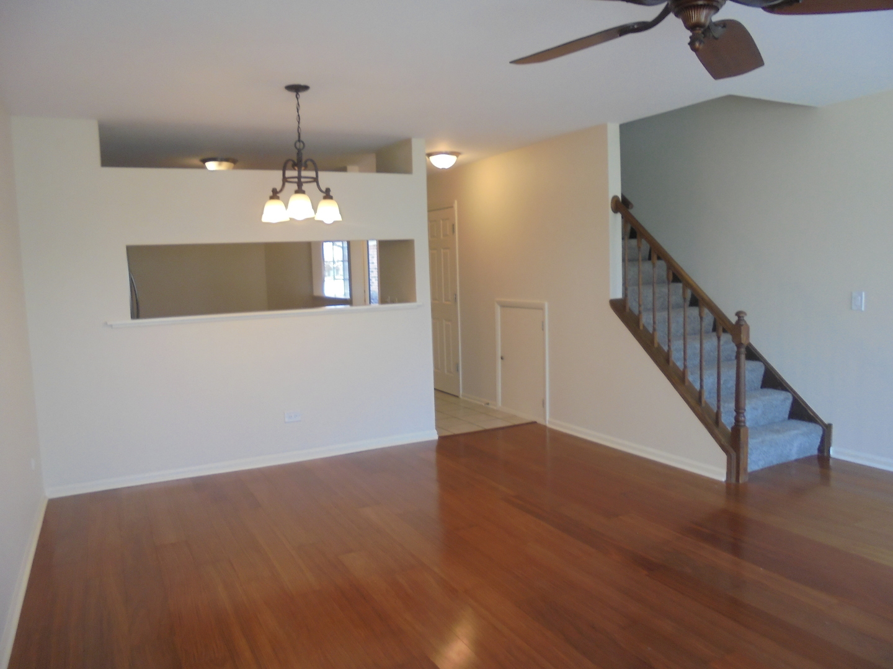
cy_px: 334
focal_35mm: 26
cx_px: 446
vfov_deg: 53.1
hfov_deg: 67.3
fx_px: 671
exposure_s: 1/30
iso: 160
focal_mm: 4.6
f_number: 3.5
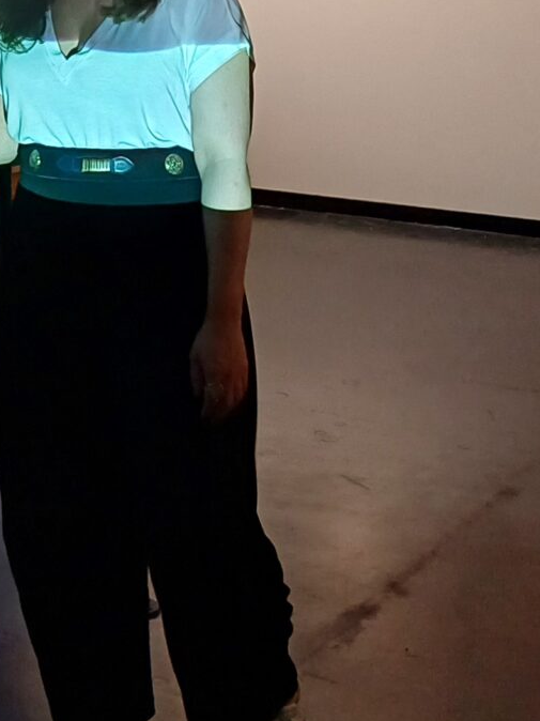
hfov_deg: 14.8
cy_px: 30
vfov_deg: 20.1
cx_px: -170
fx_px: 1977
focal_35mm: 95
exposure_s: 1/50
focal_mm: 4.65
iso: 200
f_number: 1.8
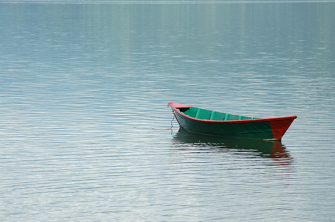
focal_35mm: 218
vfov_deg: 6.3
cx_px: 168
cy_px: 111
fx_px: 2022
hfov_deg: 9.5
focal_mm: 145
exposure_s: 1/800
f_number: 5.6
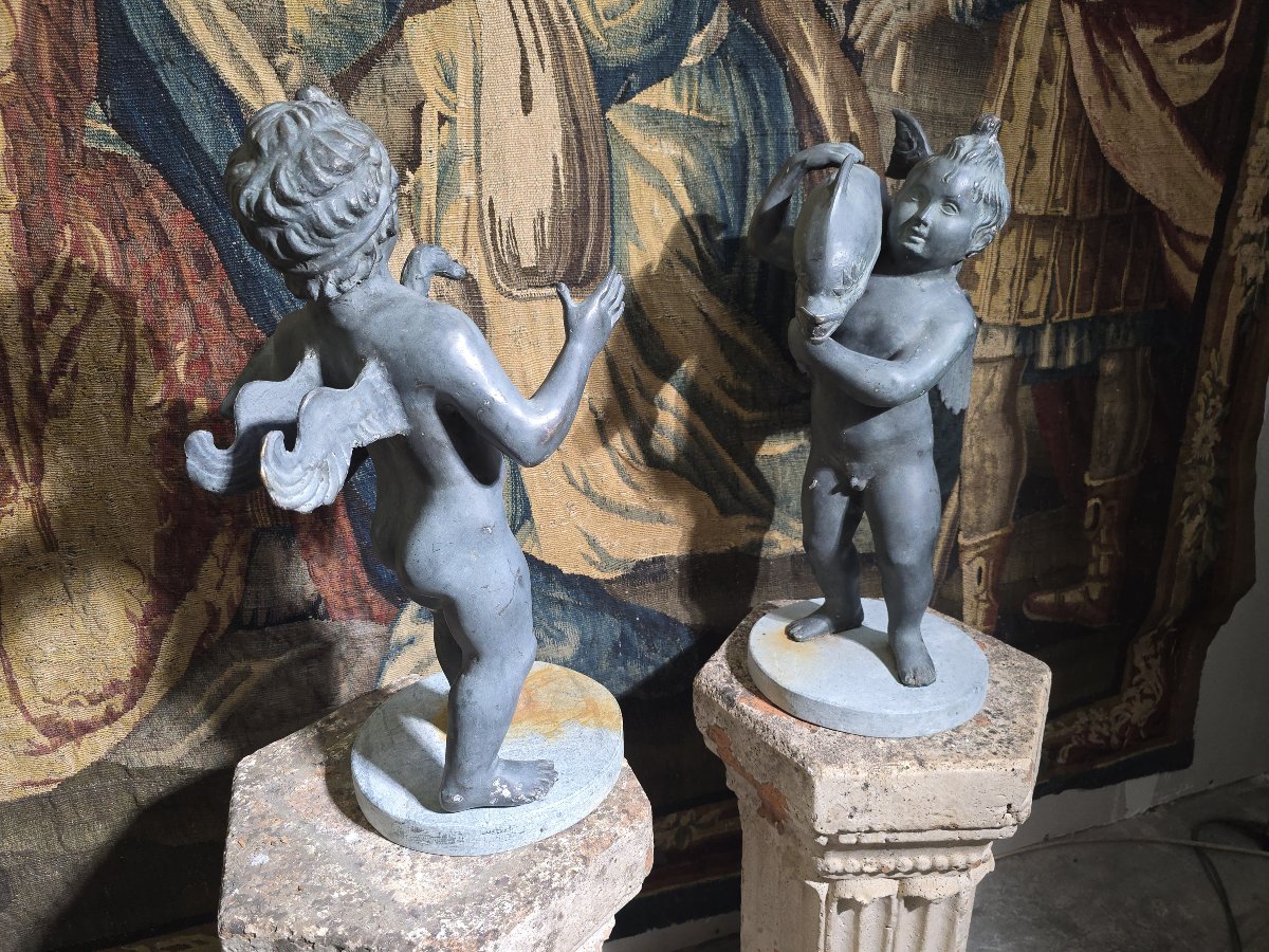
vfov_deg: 58.9
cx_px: 634
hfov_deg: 73.9
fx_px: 843
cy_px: 476
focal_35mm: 23
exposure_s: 1/57.5
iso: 200
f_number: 1.7
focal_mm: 6.3
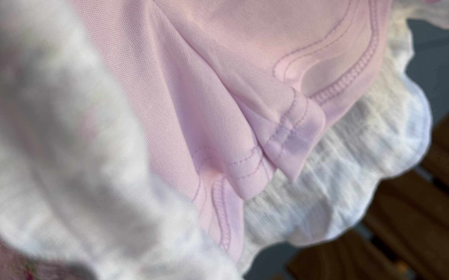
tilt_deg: -37.8
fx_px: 832
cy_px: 13
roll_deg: +32.7
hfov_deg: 30.2
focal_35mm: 68
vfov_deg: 18.7
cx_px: 224
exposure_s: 1/583
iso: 64
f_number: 1.78
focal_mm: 6.76
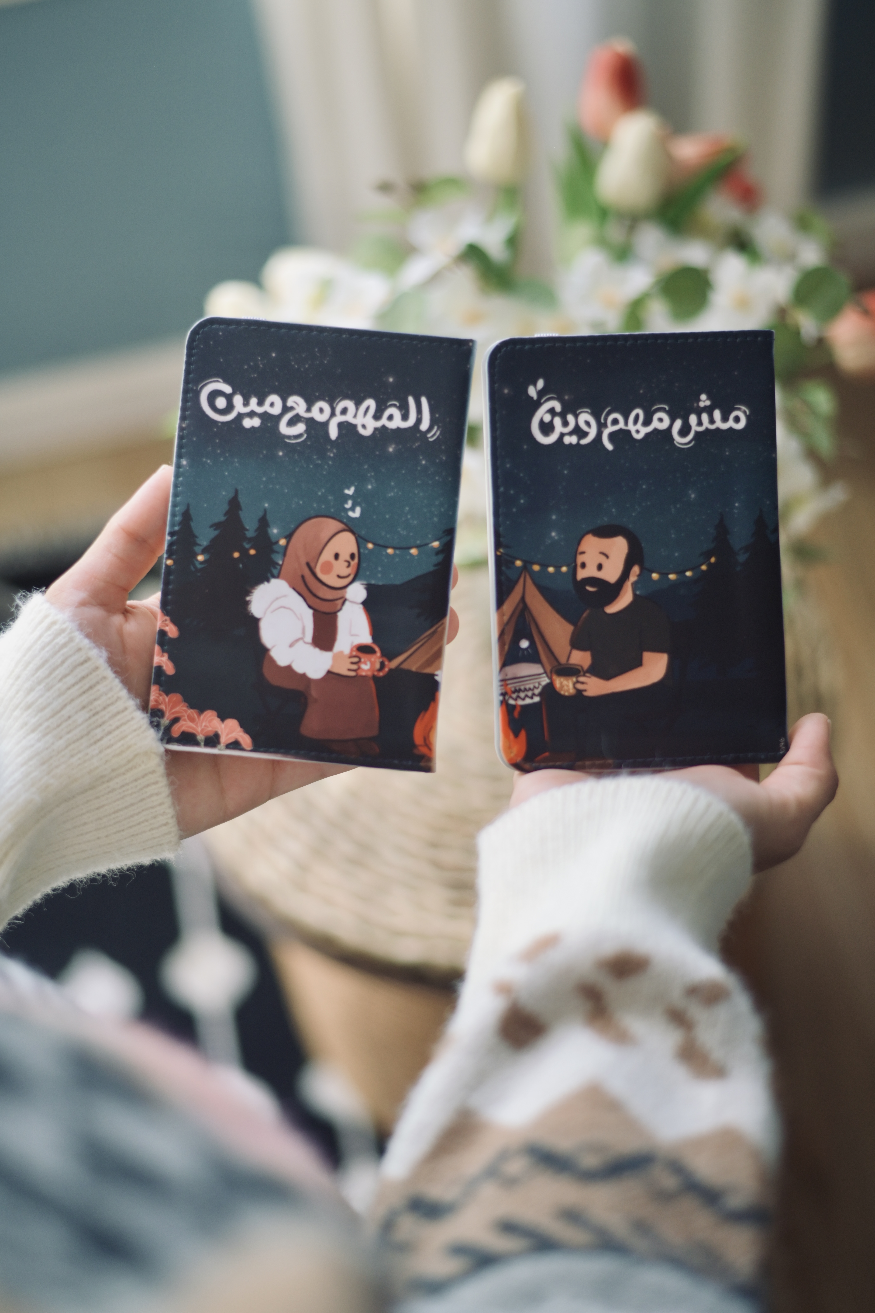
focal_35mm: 50
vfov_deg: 39.6
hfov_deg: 27.0
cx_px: 438
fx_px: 1823
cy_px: 656
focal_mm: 50
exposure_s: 1/320
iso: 640
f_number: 1.8
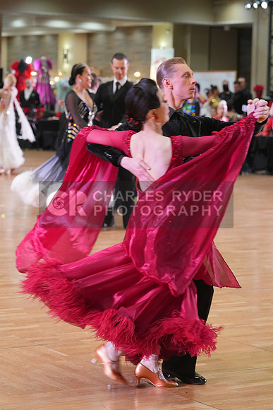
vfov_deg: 17.6
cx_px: 136
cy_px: 205
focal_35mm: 116
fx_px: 1319
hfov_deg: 11.8
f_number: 5.6
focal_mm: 116
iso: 3200
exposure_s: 1/200
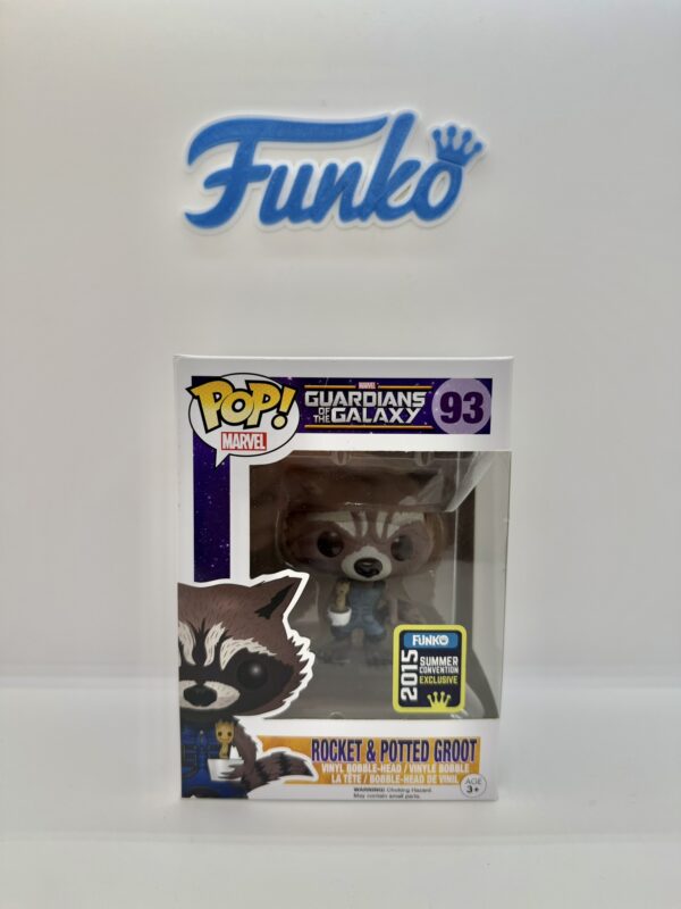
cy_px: 454
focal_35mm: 24
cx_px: 340
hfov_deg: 56.8
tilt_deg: -5.2
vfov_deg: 71.6
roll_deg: +0.5
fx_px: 630
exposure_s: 1/374
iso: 80
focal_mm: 6.76
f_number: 1.78
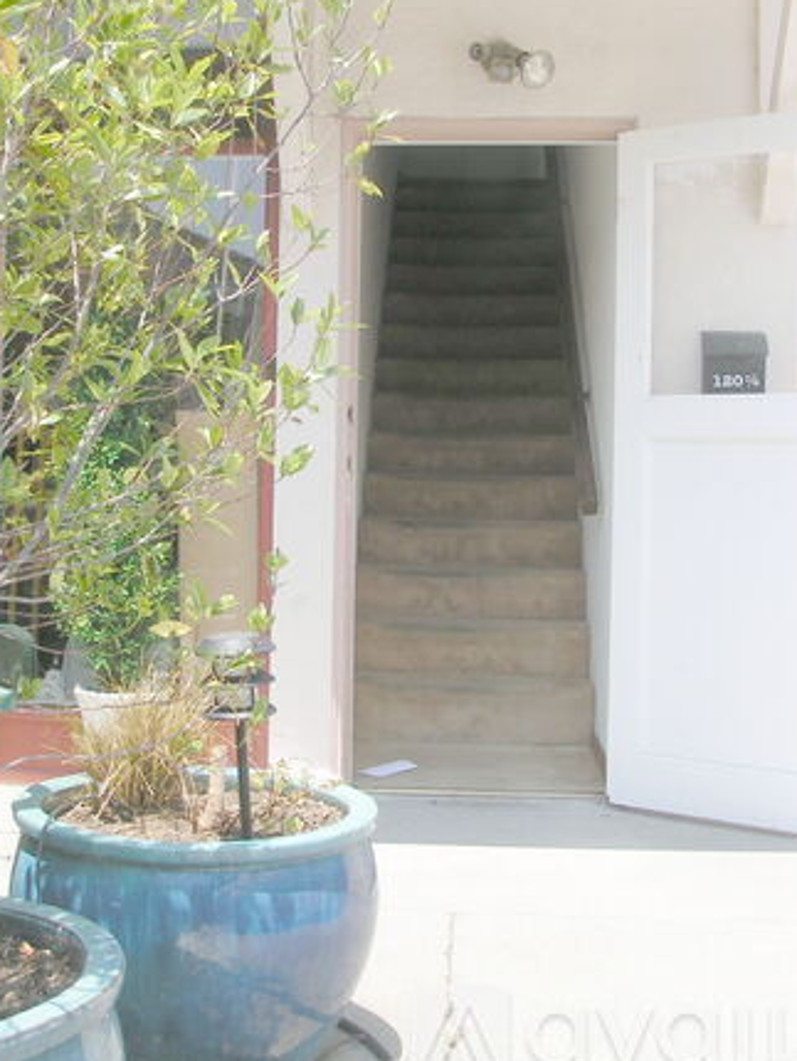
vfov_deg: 38.1
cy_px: 466
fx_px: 1533
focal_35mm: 50
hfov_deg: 29.1
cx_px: 347
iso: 50
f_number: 5.6
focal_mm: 6.6
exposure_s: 1/200
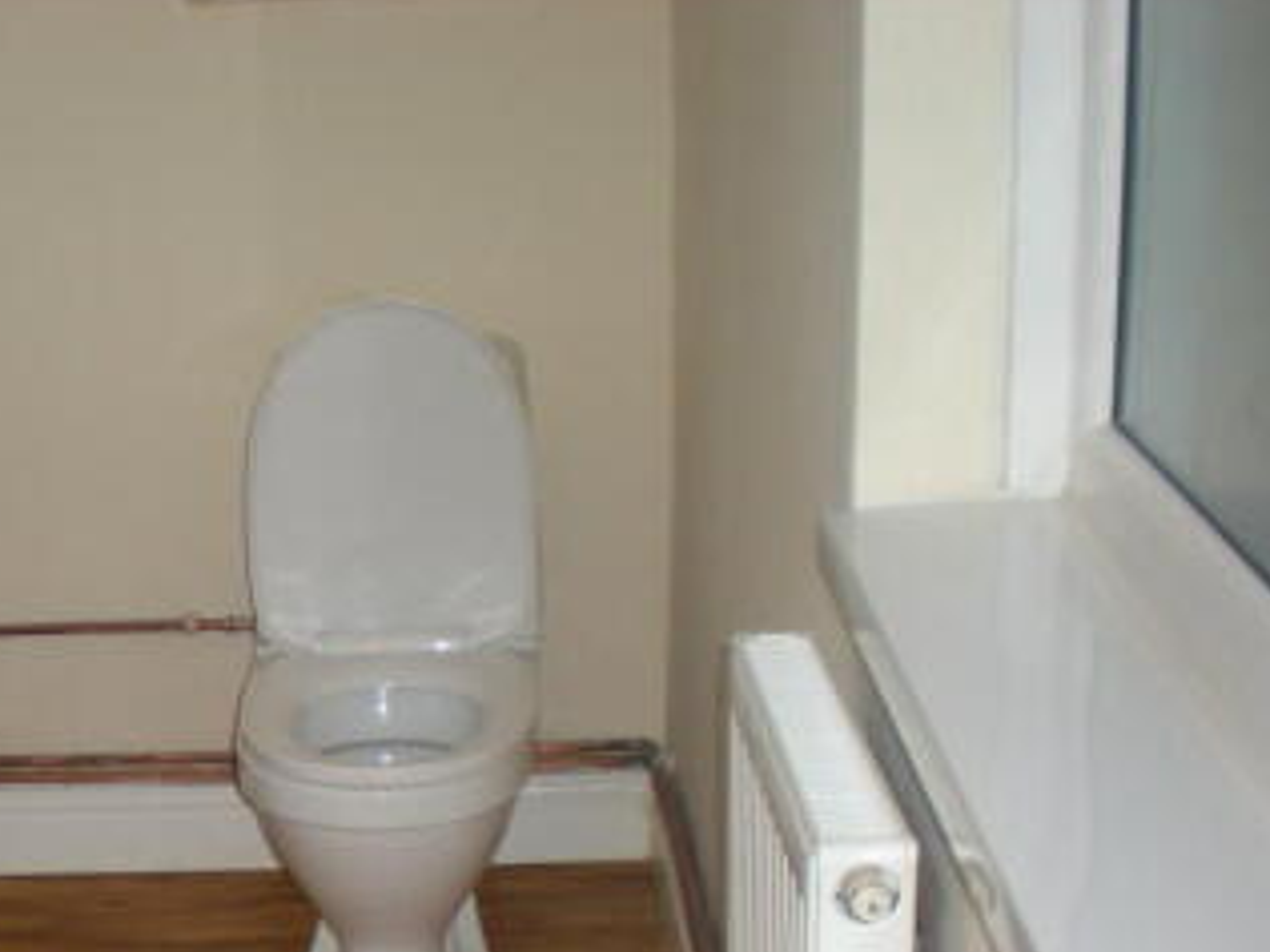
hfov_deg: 26.9
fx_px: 2568
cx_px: 143
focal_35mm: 70
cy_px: 866
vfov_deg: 20.6
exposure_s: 1/60
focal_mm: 6.3
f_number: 3.1
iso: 186
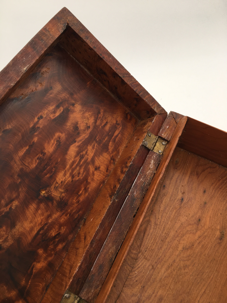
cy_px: 152
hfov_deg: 48.2
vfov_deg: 61.7
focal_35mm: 29
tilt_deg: -39.3
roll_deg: +14.9
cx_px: 114
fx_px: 254
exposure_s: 1/100
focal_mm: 4.15
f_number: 2.2
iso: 32
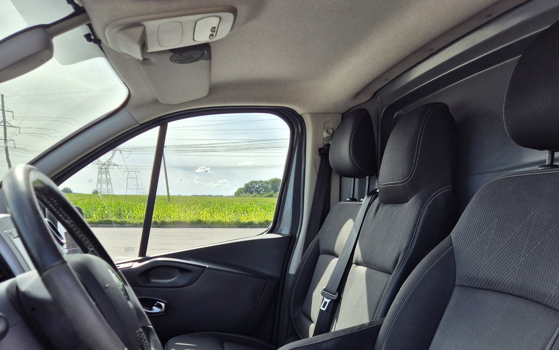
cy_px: 267
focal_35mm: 34
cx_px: 299
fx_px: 518
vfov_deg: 36.3
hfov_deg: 56.6
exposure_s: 1/1244
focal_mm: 5.4
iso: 25
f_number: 1.8
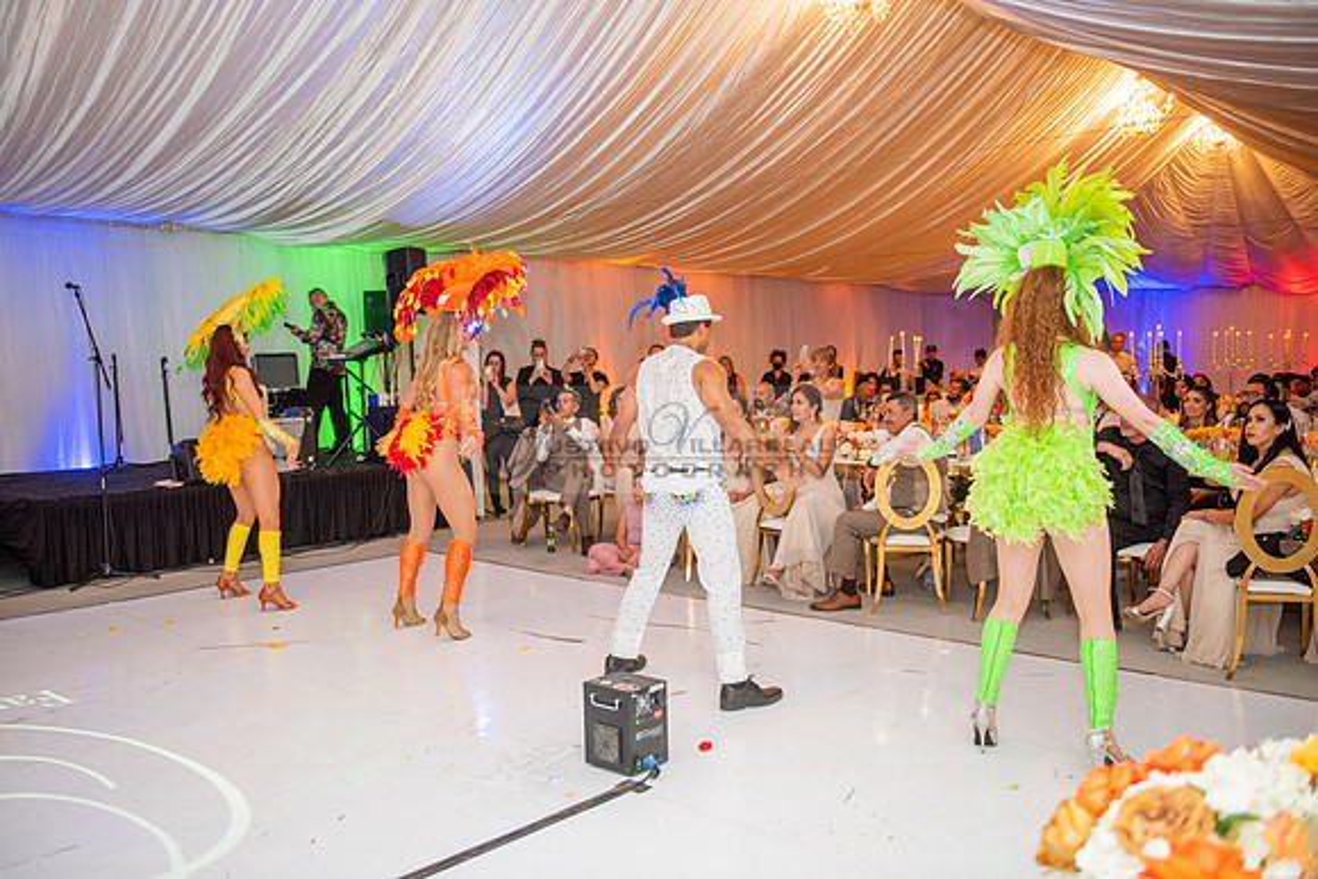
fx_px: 1135
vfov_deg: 42.3
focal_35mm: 31
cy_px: 440
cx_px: 659
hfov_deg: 60.3
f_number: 2.8
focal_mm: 31
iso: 1000
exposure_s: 1/160
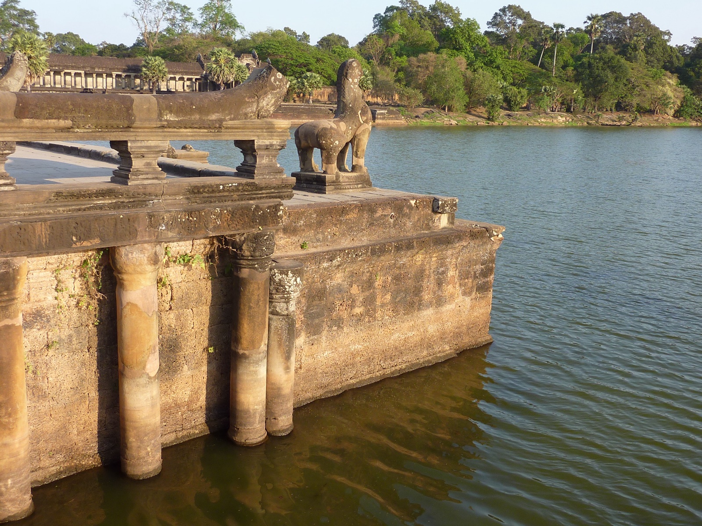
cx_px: 351
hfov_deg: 51.4
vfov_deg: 39.7
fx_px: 730
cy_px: 263
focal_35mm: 36
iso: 80
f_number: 4
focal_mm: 5
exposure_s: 1/200
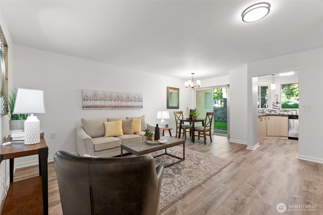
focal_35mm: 15
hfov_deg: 100.4
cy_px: 108
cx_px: 162
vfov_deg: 77.3
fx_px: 135
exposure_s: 1.3
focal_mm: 10
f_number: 5.6
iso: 100
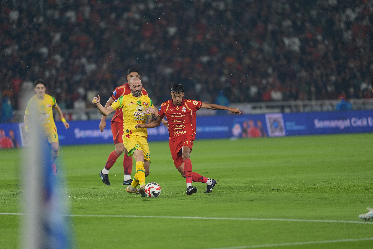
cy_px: 124
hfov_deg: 6.9
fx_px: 3108
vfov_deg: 4.6
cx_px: 186
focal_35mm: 300
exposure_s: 1/1600
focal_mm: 300
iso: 1250
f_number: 2.8
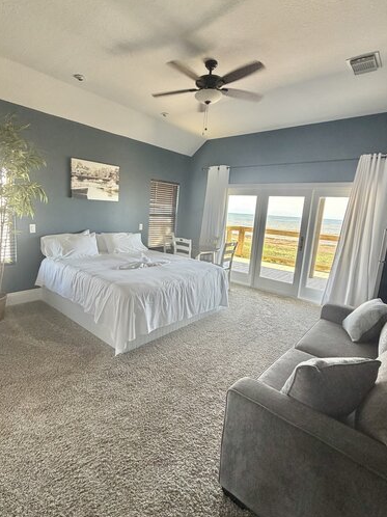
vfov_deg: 87.8
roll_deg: -3.6
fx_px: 269
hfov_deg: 71.1
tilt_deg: -9.3
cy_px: 254
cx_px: 162
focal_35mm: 18
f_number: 2.2
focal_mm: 2.22
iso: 250
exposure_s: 1/121
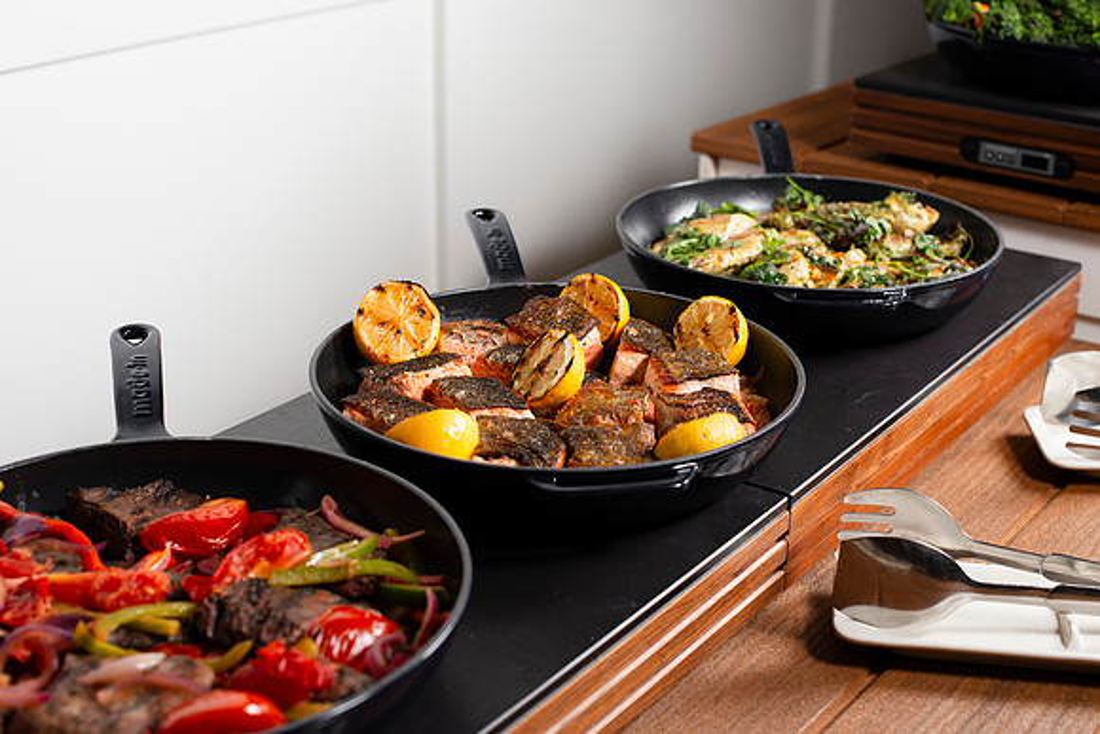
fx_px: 1528
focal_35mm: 50
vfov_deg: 27.0
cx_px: 550
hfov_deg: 39.6
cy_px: 367
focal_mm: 50
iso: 200
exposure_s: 1/200
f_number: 5
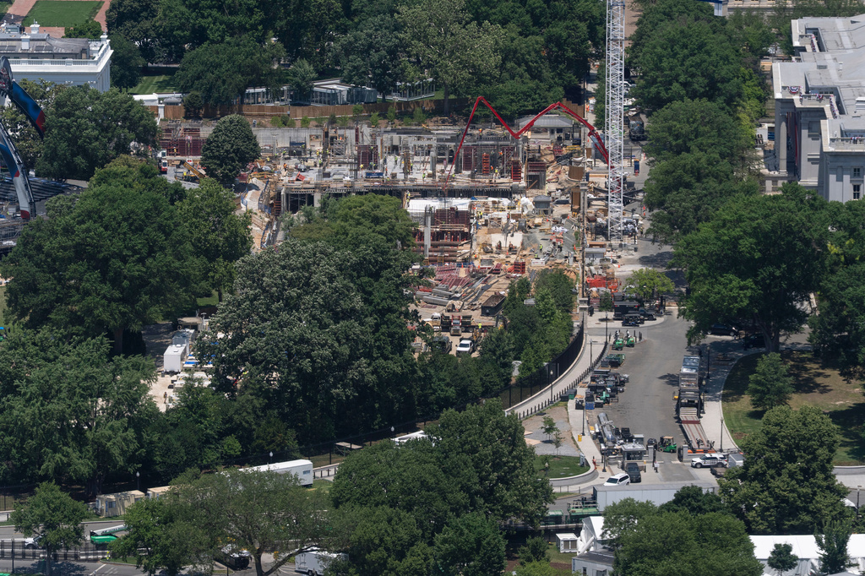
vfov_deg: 6.9
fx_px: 4804
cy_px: 288
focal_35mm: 200
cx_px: 432
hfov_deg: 10.3
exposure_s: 1/1600
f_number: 8
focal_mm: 200
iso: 400
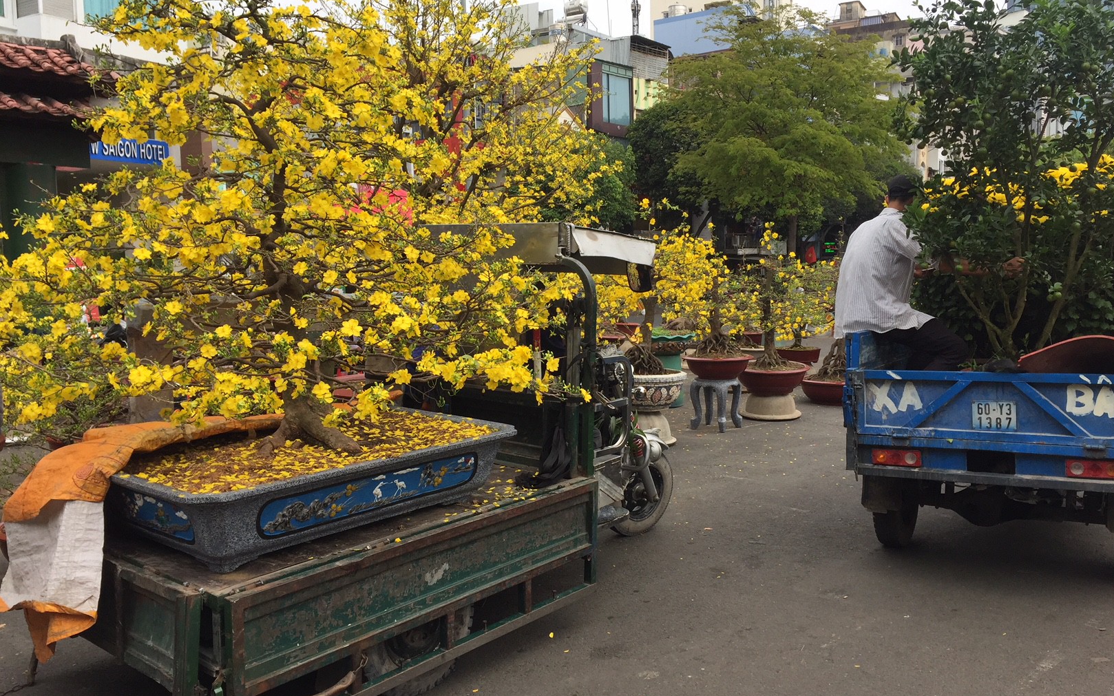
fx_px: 941
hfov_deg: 61.2
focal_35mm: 31
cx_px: 561
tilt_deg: -5.8
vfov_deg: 40.6
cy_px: 354
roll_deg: +0.8
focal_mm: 4.15
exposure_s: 1/1163
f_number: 2.2
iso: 32
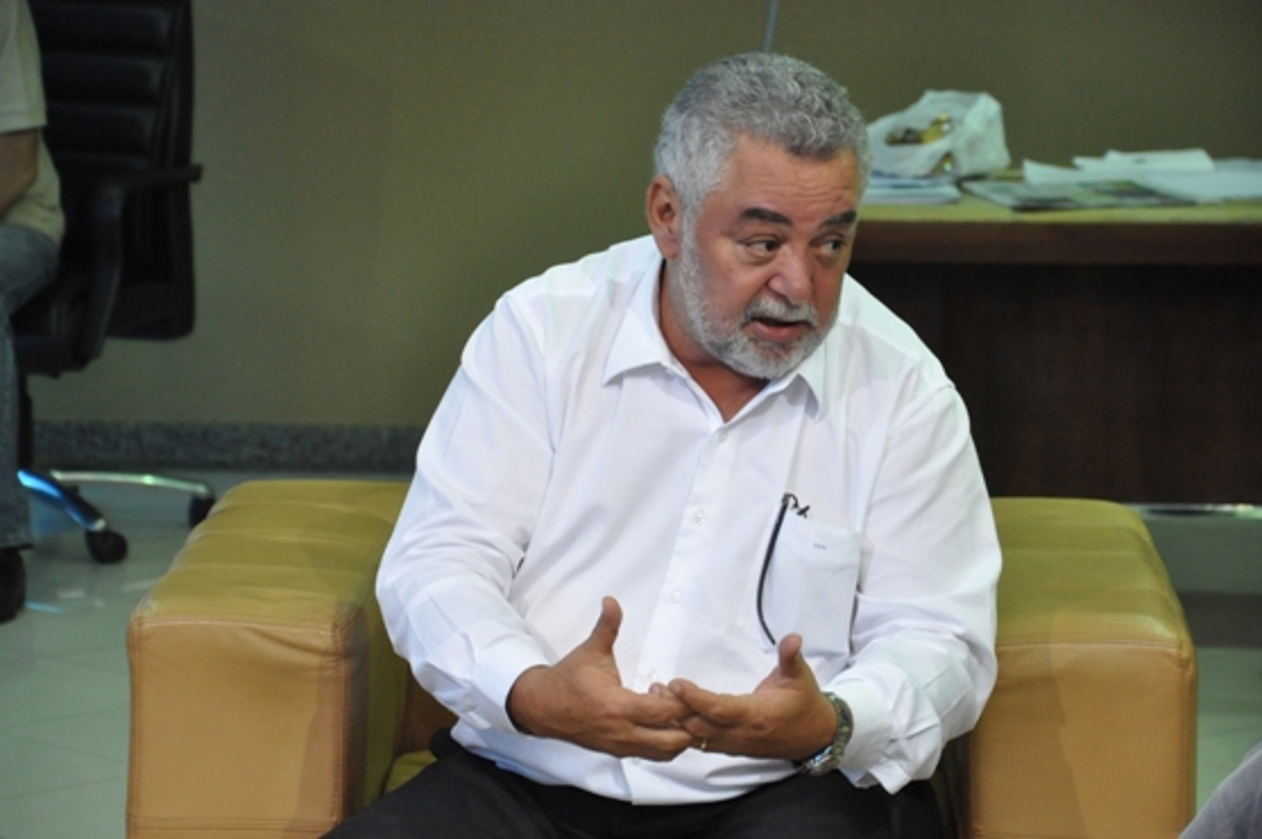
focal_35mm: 147
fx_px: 5147
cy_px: 420
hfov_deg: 14.0
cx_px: 631
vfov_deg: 9.3
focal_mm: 98
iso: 2000
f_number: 9
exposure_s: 1/60
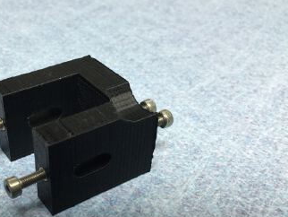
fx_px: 400
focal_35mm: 48
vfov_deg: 30.0
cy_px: 148
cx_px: 83
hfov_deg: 38.9
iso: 40
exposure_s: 1/15
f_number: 2.2
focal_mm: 4.15
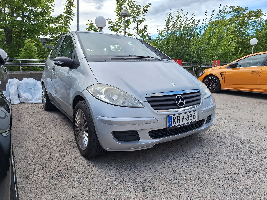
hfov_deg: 73.9
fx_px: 177
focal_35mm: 23
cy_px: 100
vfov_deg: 58.9
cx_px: 134
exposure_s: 1/1658
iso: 40
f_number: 1.8
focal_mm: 5.54
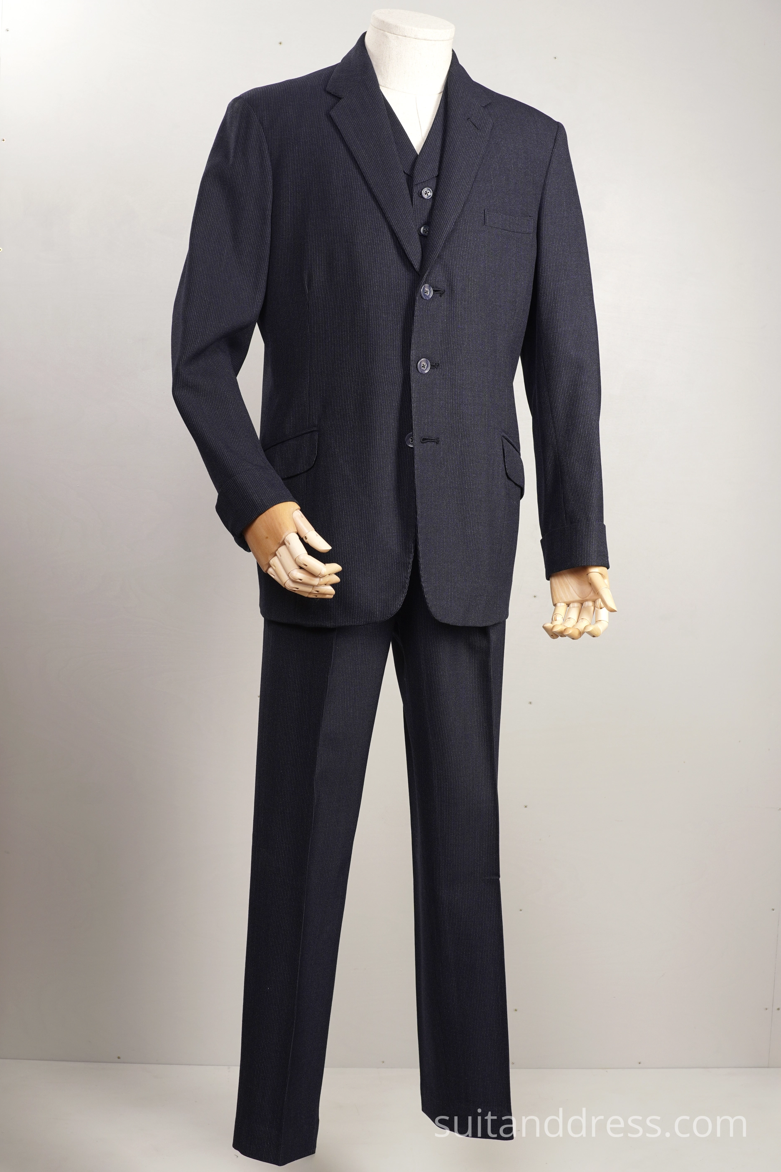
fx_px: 1594
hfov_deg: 27.5
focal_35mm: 49
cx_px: 383
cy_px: 582
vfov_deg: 40.3
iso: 200
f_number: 6.3
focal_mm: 32
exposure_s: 1/10
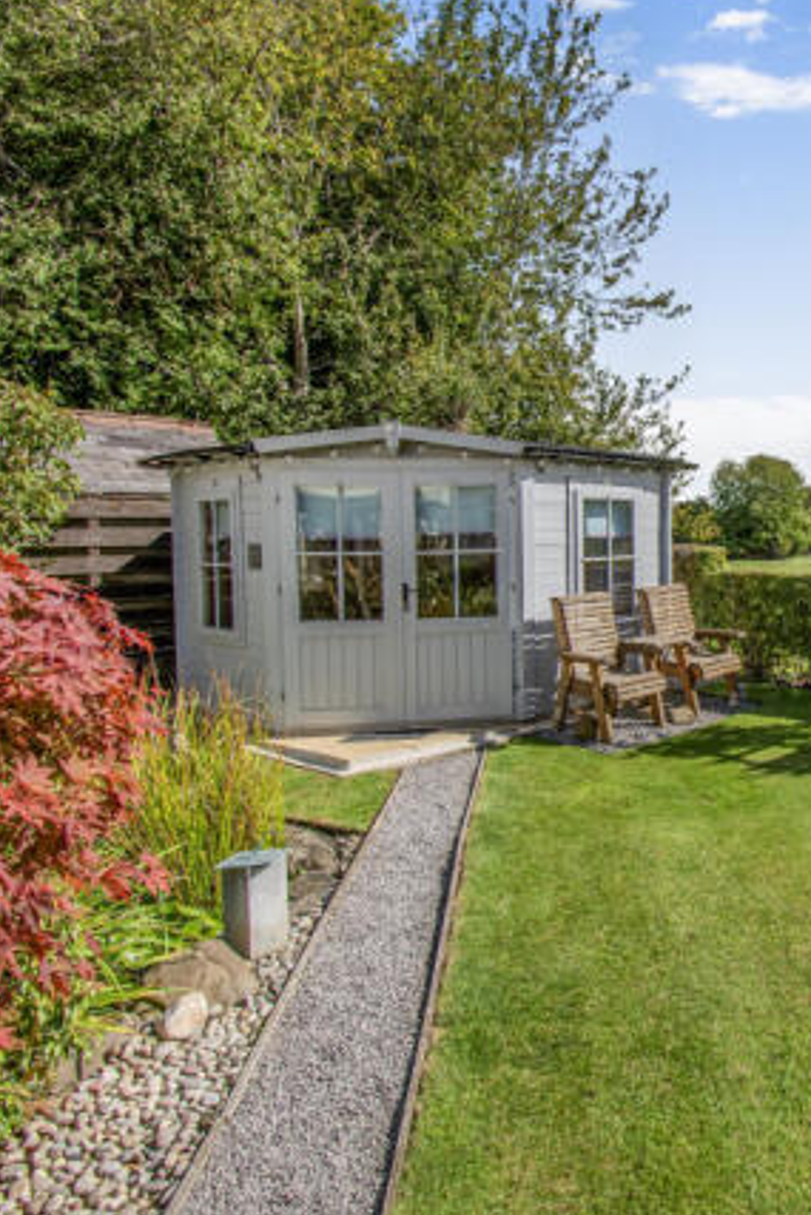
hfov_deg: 47.3
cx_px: 784
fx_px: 777
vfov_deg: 76.1
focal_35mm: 23
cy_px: 608
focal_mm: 10
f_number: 8
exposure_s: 1/400
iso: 200
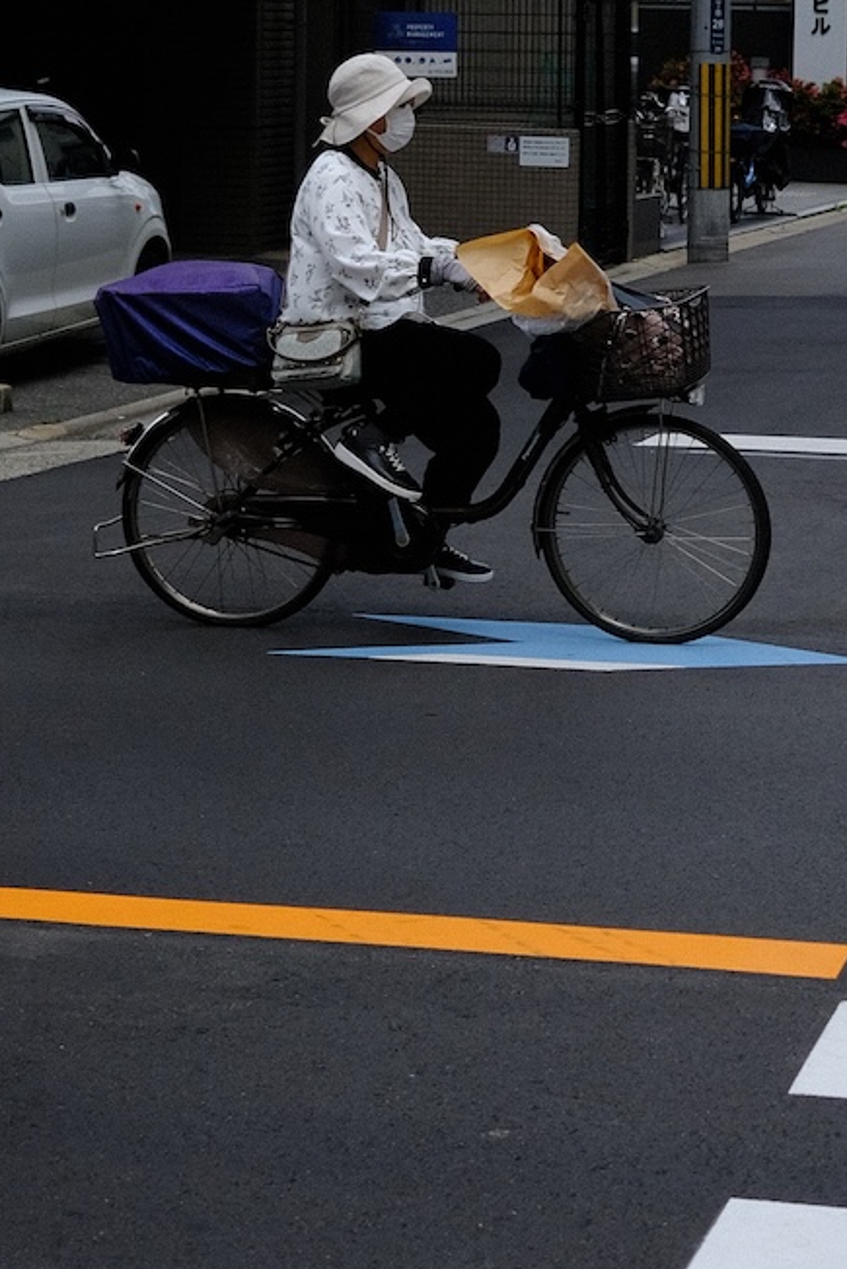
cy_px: 249
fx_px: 3633
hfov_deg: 13.2
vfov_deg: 19.6
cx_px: 757
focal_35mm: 103
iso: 400
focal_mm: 23
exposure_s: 1/4400
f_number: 2.8
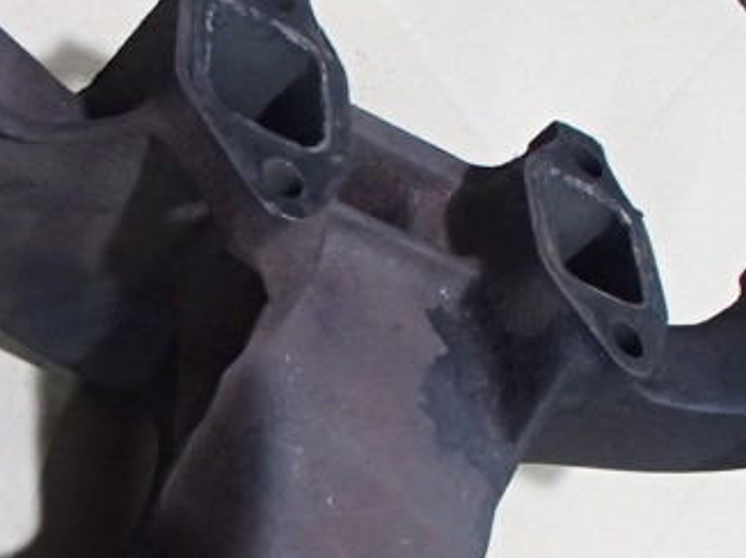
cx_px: 158
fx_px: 1184
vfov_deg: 26.3
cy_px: 381
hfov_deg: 34.0
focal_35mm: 55
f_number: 3.9
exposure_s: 1/13
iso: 800
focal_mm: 5
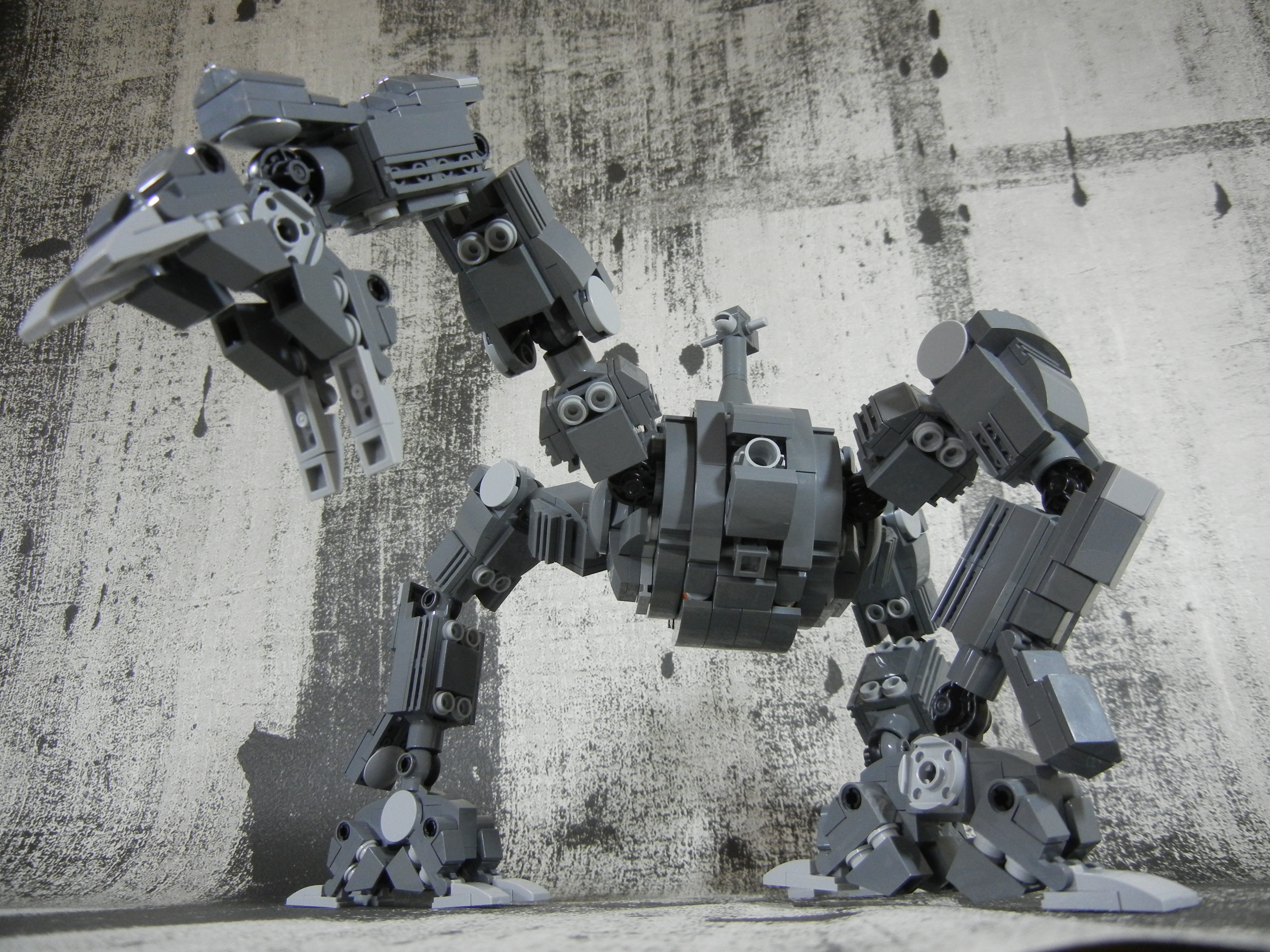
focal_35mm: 30
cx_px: 635
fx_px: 1101
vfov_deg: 46.8
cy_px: 476
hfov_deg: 60.0
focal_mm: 5.4
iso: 400
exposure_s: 1/52
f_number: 3.5
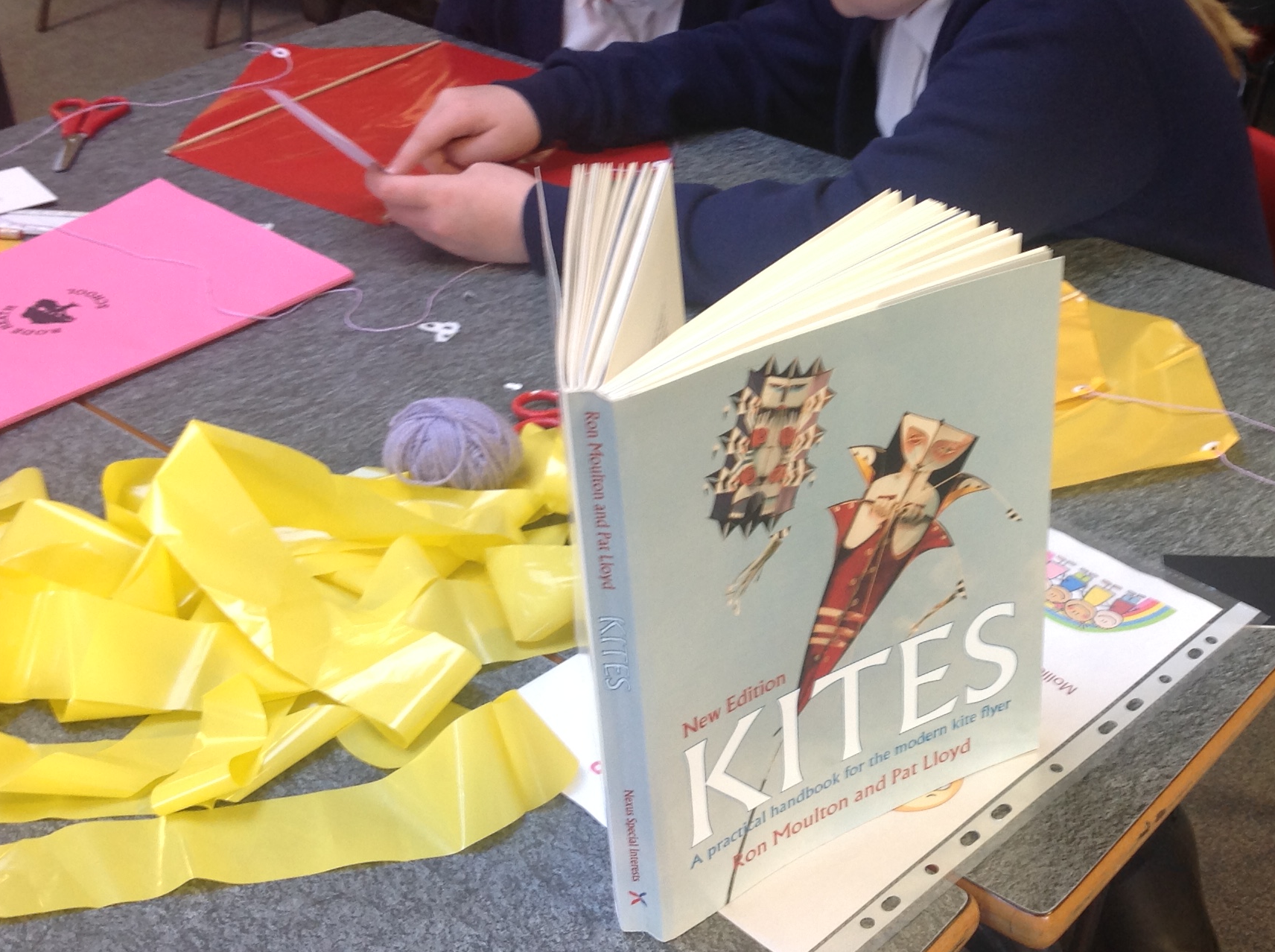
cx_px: 939
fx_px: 1949
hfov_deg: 35.5
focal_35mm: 53
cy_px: 327
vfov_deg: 27.3
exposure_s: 1/15
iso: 50
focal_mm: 4.28
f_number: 2.4
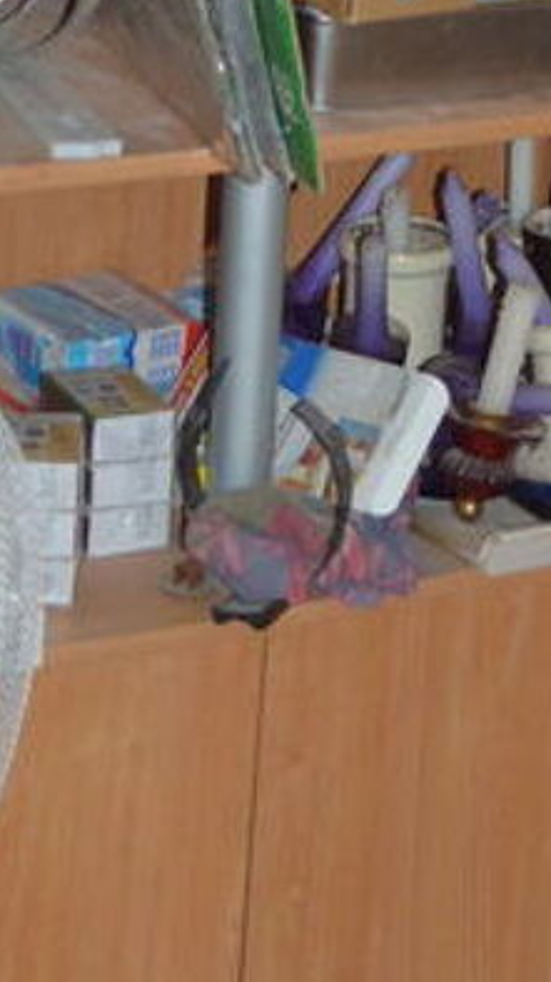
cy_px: -50
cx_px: 566
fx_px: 4061
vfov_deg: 13.6
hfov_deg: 7.7
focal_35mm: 156
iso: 800
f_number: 4.2
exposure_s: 1/60
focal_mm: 26
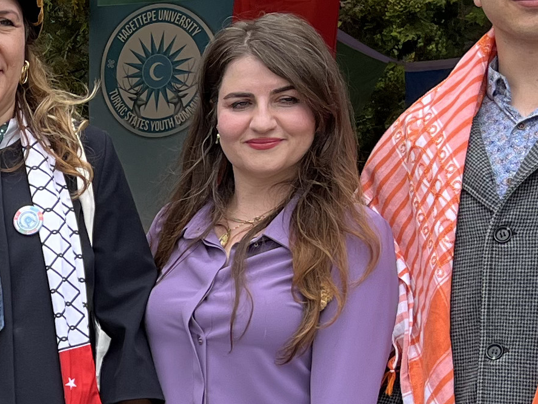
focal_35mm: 118
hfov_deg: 15.7
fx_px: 1834
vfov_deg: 12.2
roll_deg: +2.2
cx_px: -211
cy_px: 510
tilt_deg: -8.0
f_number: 1.6
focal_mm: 5.1
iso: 50
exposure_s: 1/1140
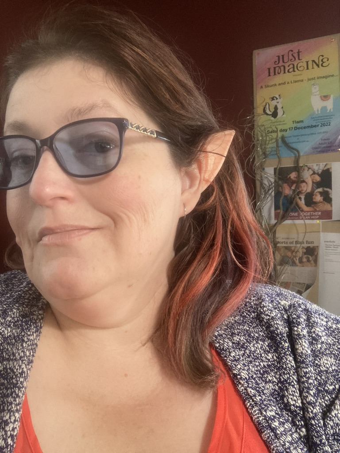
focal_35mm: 32
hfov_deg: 44.2
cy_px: 226
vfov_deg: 56.8
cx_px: 170
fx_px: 419
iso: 250
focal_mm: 2.87
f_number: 2.2
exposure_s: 1/60
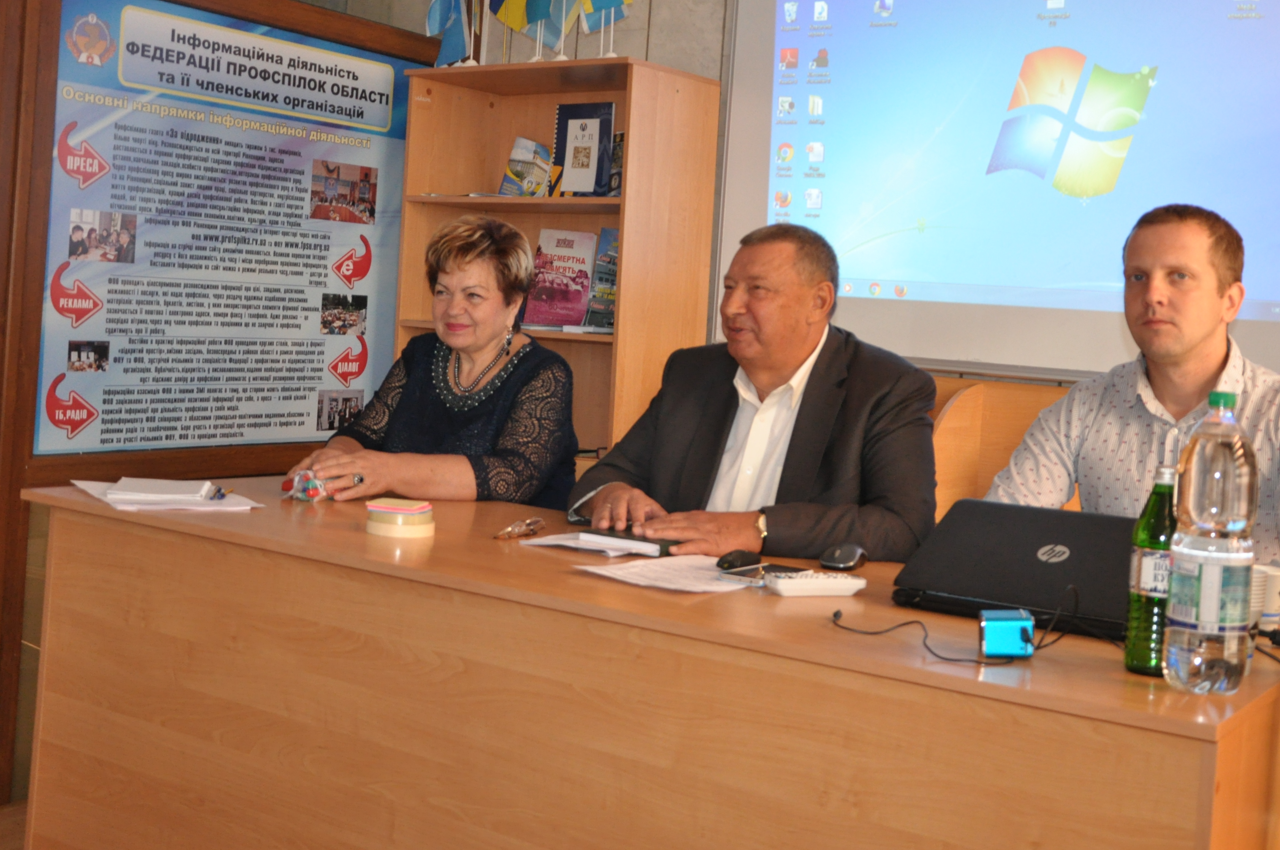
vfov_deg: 31.7
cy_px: 335
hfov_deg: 46.2
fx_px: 1492
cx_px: 755
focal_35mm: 42
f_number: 4.5
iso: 1000
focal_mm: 22
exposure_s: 1/40
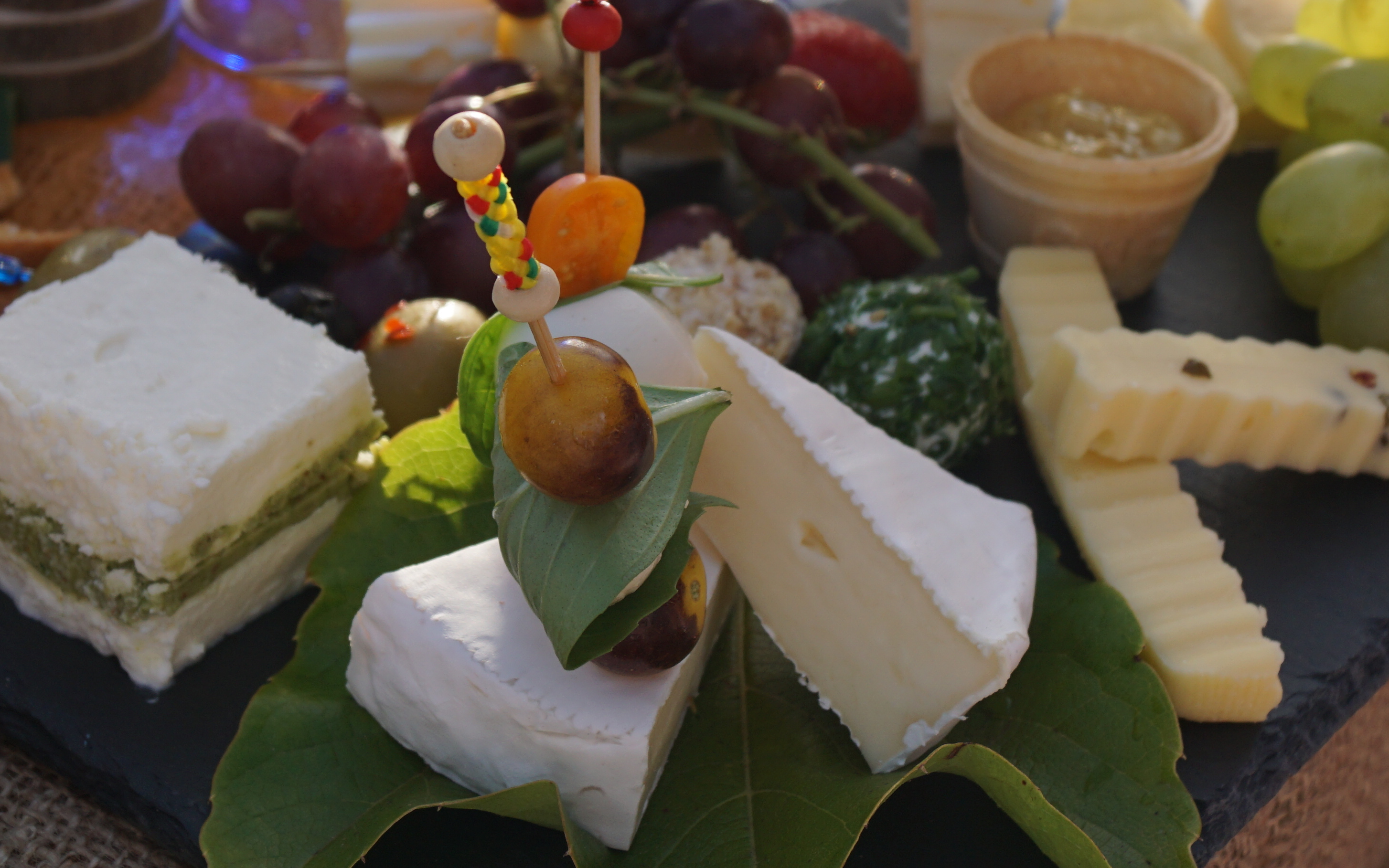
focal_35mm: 82
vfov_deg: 15.8
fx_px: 3104
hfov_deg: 25.2
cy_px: 206
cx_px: 645
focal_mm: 26
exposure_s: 1/320
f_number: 5.6
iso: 100
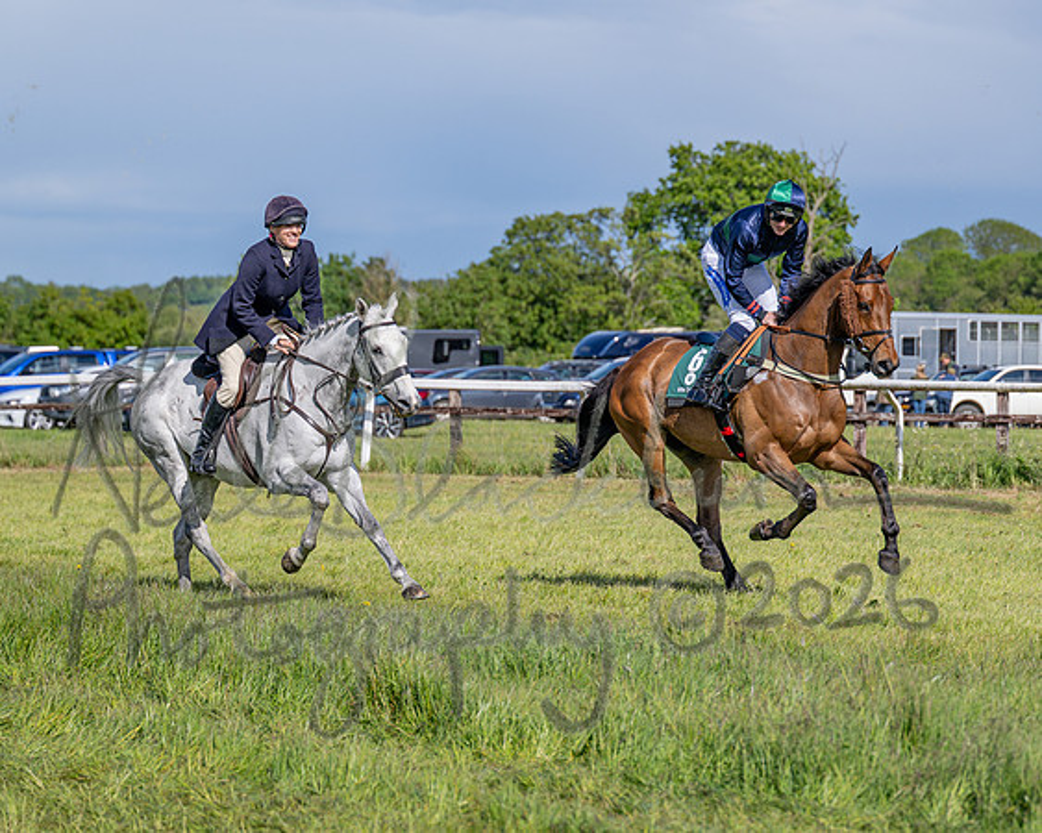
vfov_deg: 11.6
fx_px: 4099
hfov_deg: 14.5
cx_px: 626
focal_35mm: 133
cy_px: 416
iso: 80
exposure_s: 1/2000
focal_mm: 79
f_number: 2.8
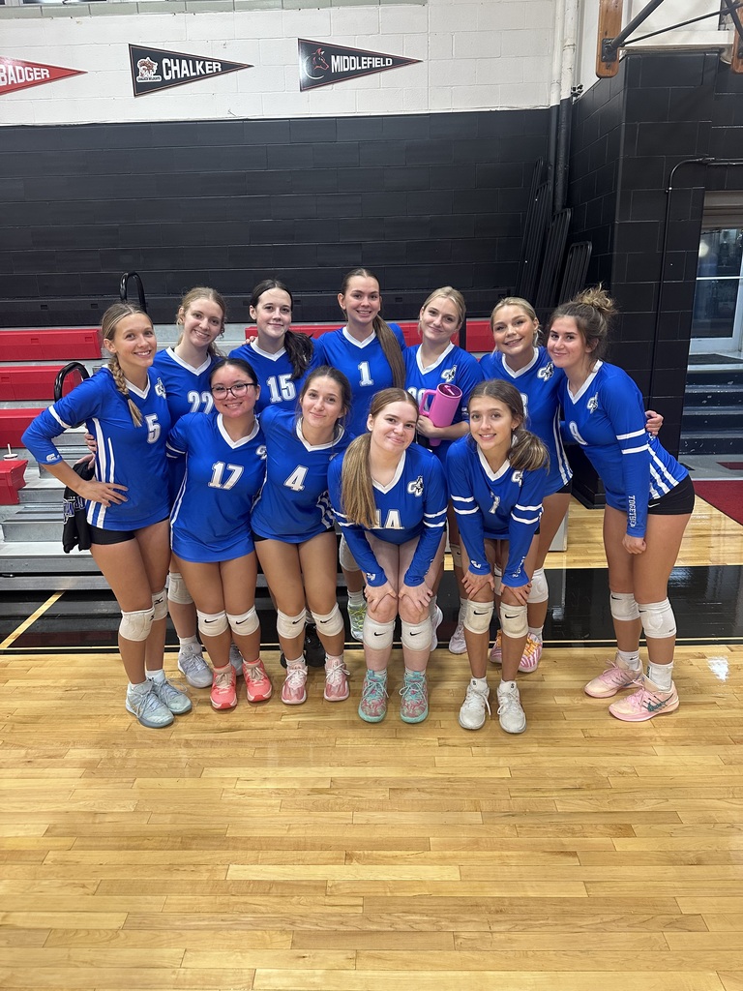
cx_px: 372
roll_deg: +0.3
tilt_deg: -15.6
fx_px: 687
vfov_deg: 71.6
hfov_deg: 56.8
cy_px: 496
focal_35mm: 24
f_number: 1.78
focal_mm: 6.86
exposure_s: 1/107
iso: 250
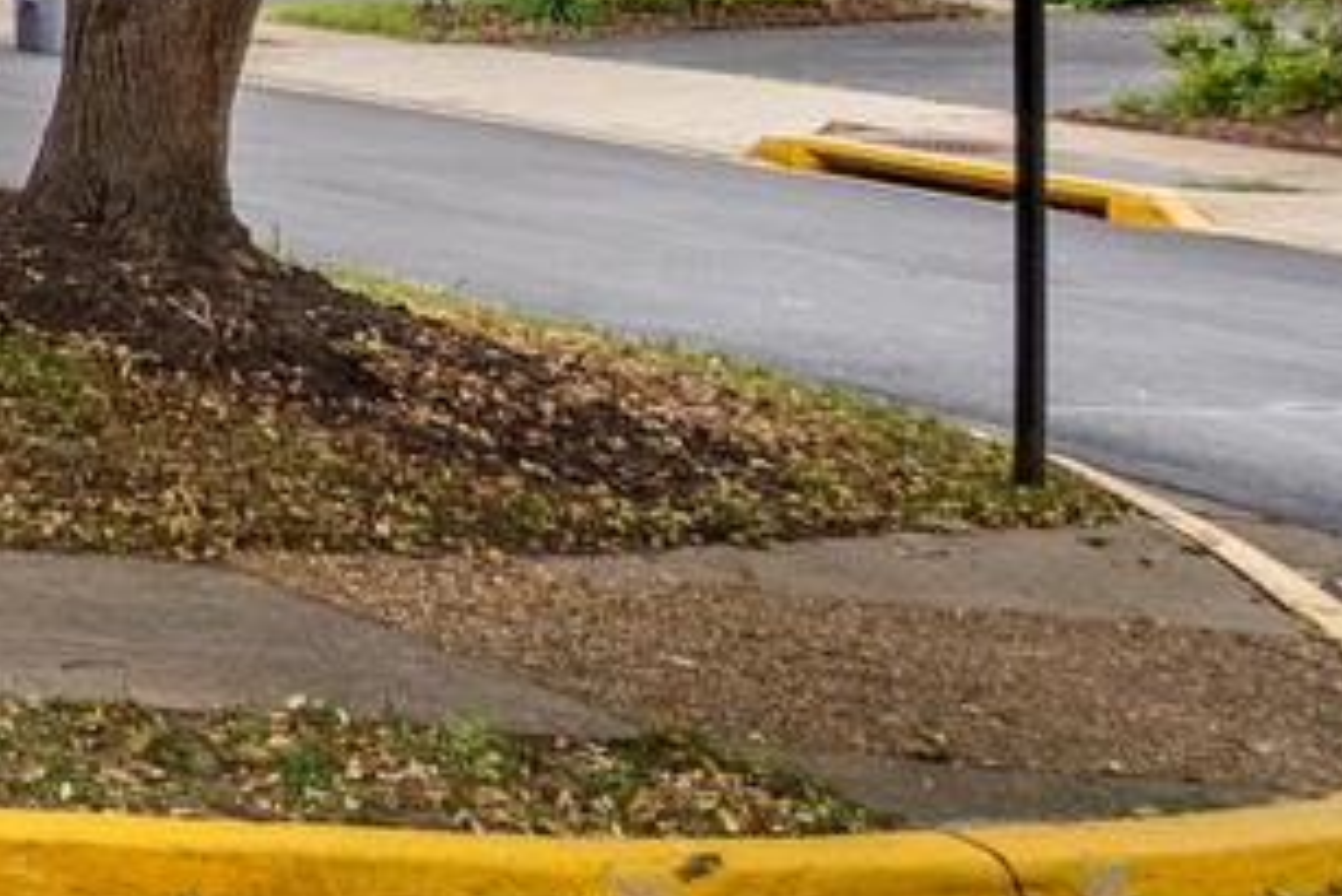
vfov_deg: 17.3
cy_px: -205
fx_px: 2797
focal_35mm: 75
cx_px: -1757
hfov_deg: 15.8
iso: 1250
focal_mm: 16
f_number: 8
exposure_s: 1/50
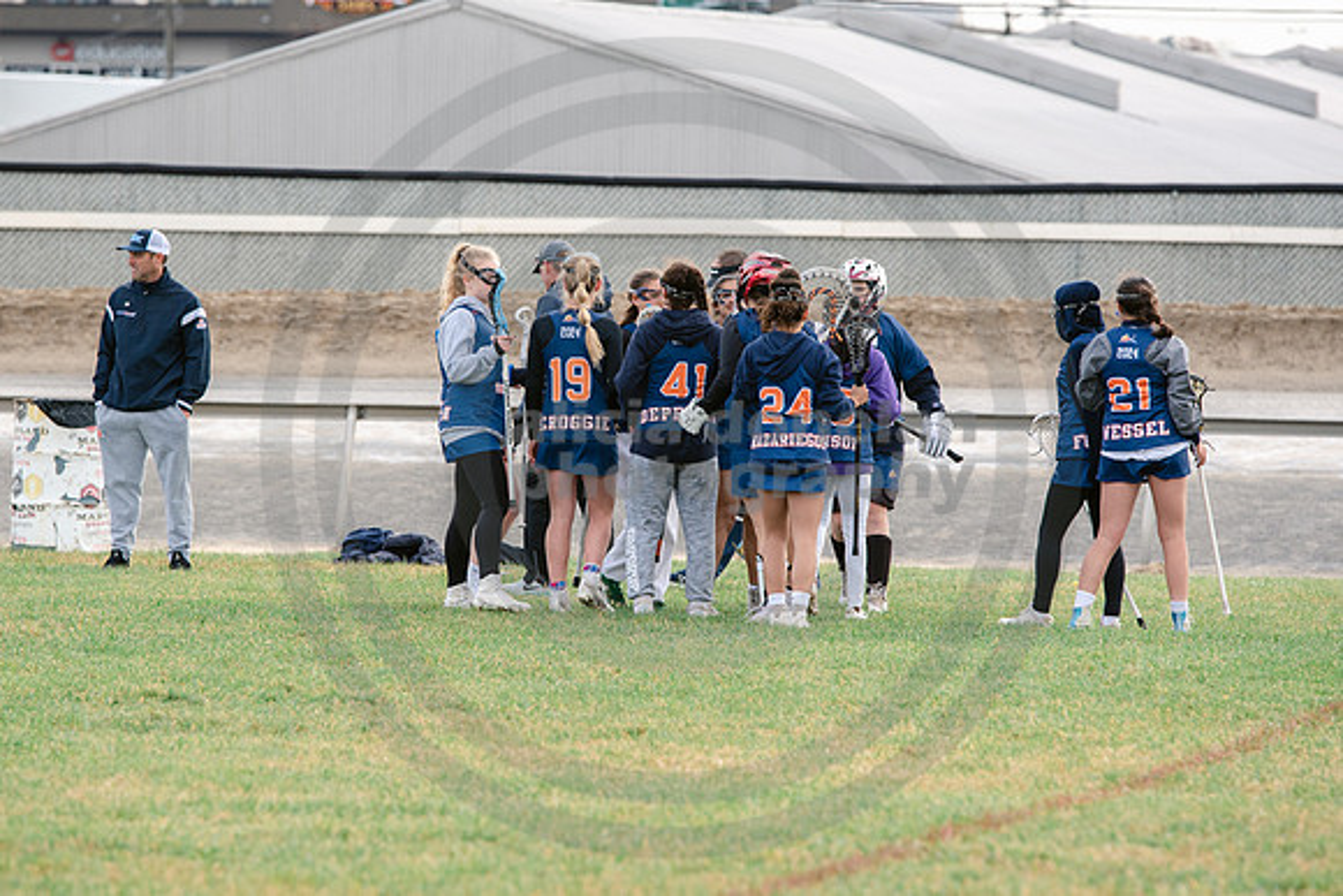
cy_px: 437
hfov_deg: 7.4
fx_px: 10383
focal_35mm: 278
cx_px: 590
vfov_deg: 4.9
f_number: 4
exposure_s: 1/1000
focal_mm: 200
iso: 400
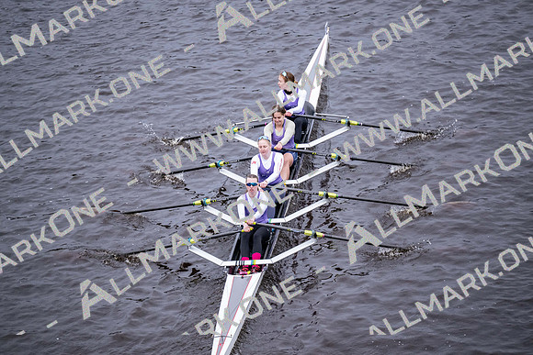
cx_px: 266
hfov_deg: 10.3
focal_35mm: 200
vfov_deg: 6.9
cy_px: 178
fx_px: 2962
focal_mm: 200
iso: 2200
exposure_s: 1/2000
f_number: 2.8
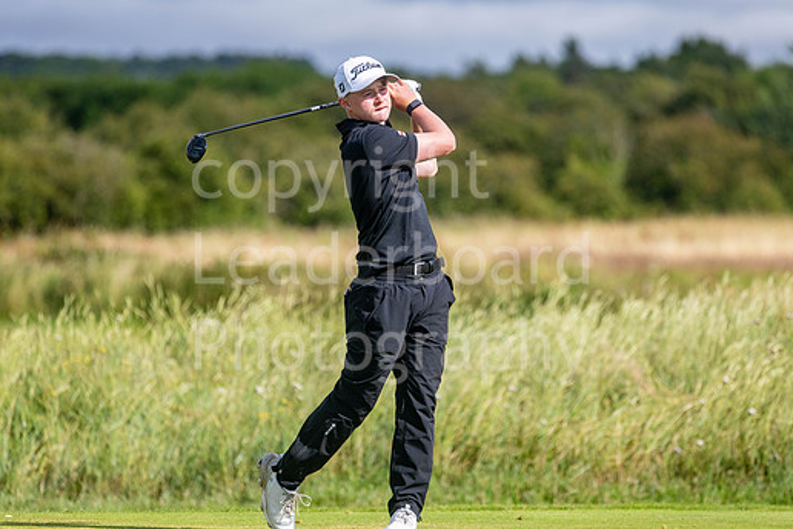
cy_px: 273
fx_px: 7423
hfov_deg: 6.1
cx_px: 393
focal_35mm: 337
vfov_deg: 4.1
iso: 200
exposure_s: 1/1600
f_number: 5
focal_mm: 300
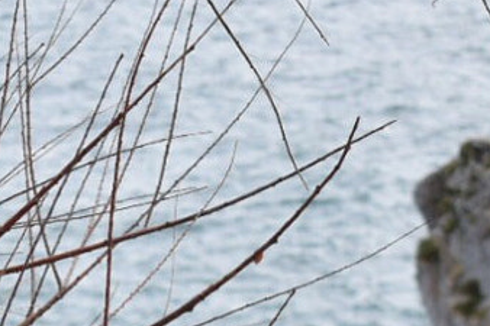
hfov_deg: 10.2
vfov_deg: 6.8
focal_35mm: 199
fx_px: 2707
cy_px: 419
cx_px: -100
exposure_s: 1/2000
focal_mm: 28
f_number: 4.2
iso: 500
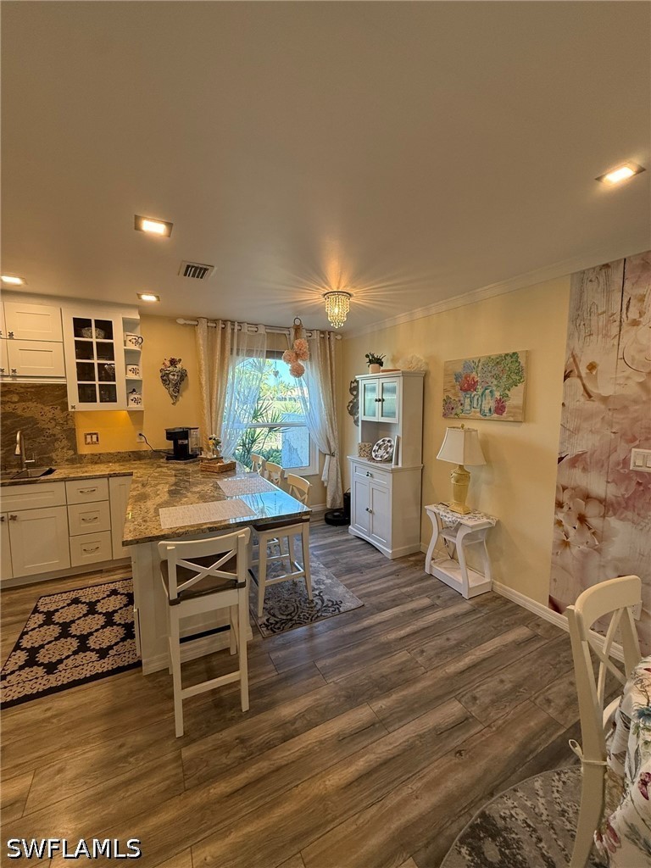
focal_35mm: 14
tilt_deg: -5.5
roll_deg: -1.2
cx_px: 326
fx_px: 351
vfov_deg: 102.1
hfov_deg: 85.7
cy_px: 434
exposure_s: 1/120
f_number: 2.2
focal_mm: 2.22
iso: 125
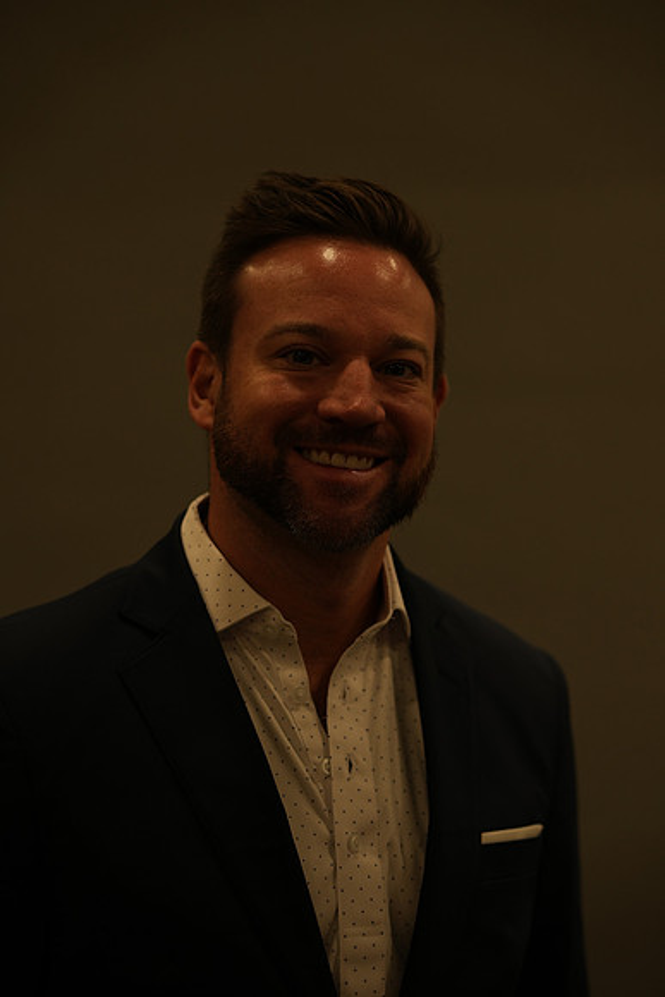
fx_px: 2354
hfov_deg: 16.1
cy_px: 498
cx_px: 332
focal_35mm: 85
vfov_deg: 23.9
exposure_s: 1/200
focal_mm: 85
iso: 250
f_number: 2.5
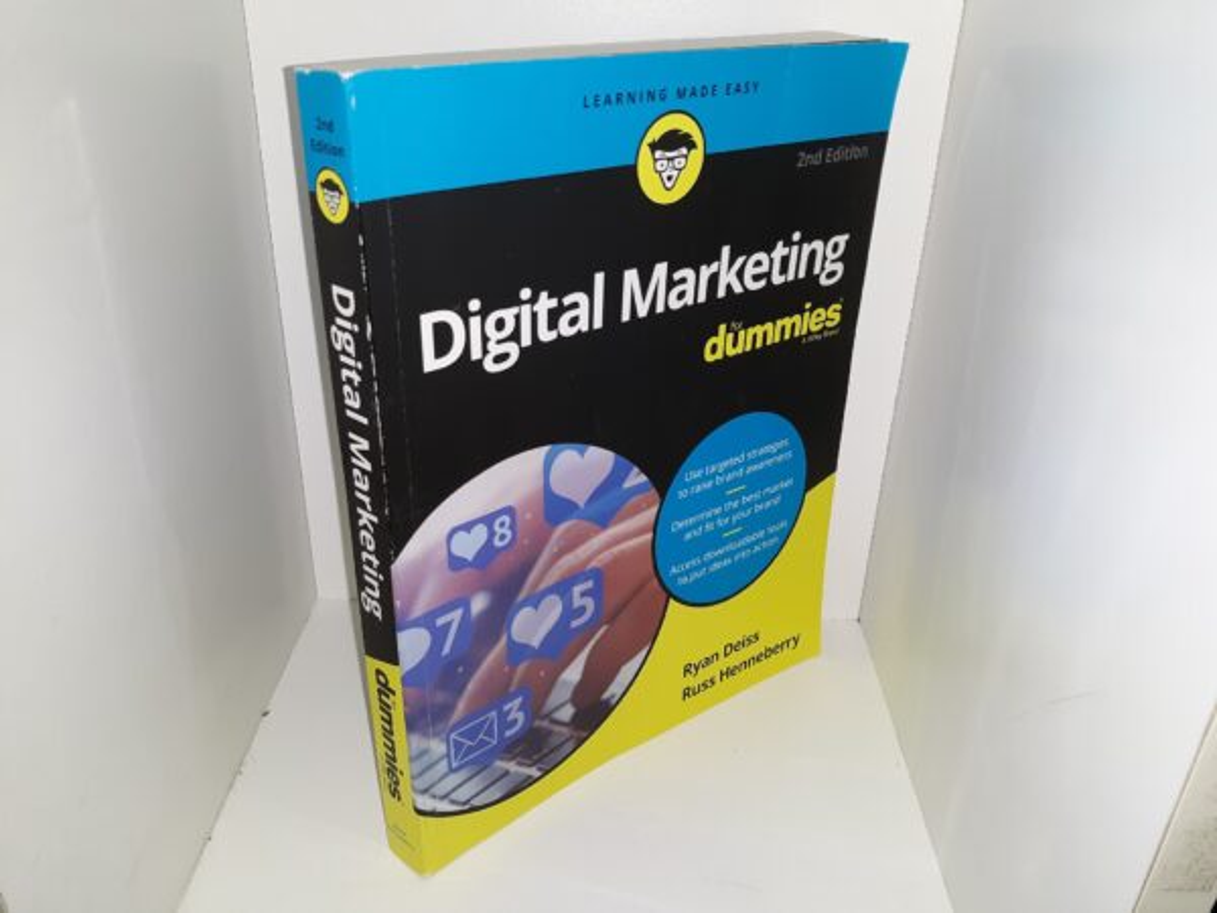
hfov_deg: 63.4
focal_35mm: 28
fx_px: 984
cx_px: 608
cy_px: 456
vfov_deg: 49.7
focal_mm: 3.7
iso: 50
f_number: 1.7
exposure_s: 1/120
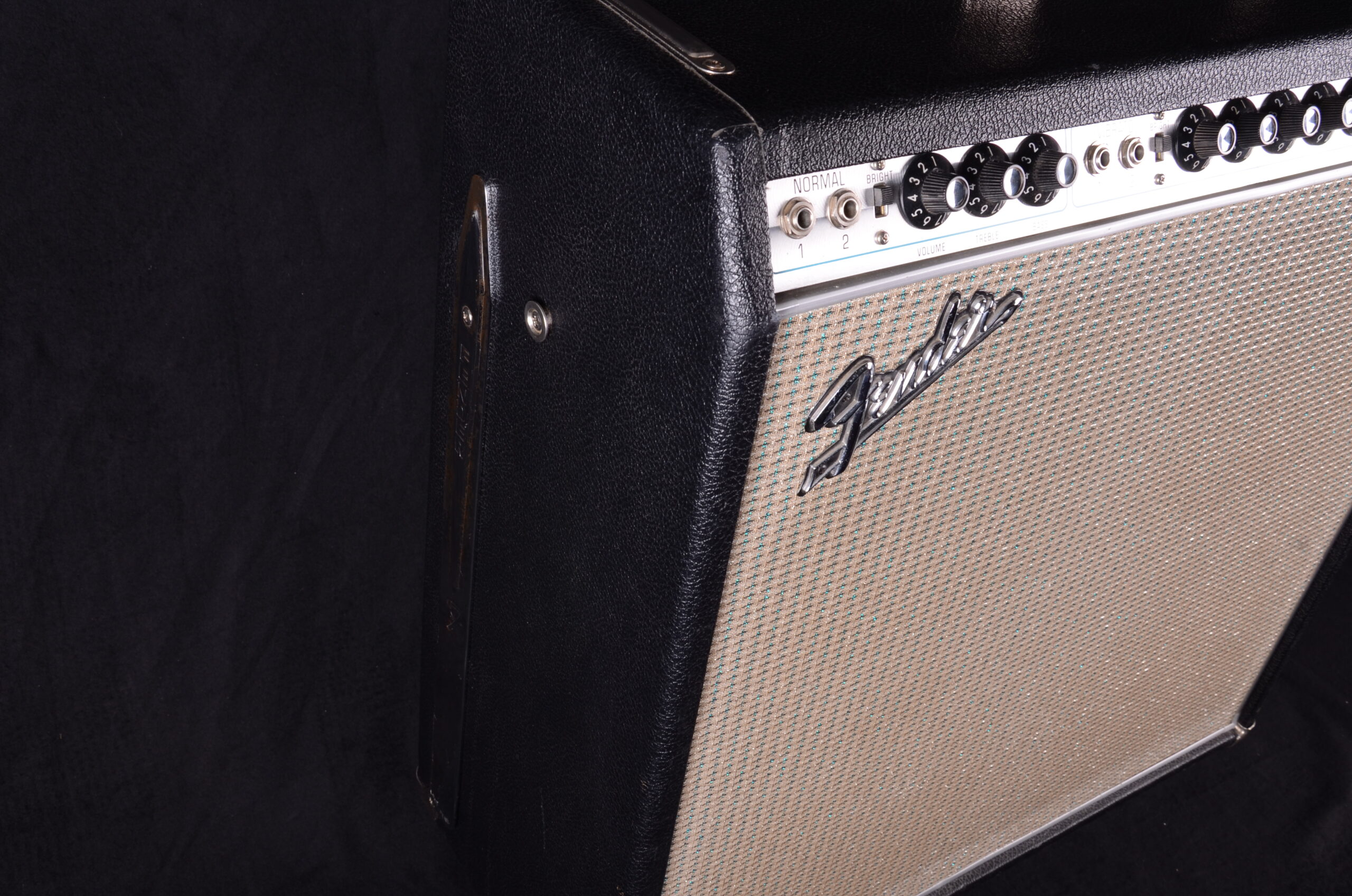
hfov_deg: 51.4
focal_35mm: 38
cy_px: 448
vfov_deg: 35.3
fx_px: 1406
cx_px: 676
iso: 200
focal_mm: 25
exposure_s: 1/200
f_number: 13
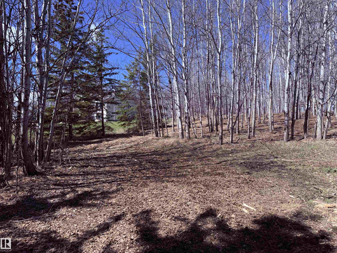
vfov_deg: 56.8
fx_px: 234
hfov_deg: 71.6
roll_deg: -0.4
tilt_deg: +1.4
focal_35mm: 24
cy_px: 126
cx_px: 168
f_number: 1.78
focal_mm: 6.76
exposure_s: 1/5319
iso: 50
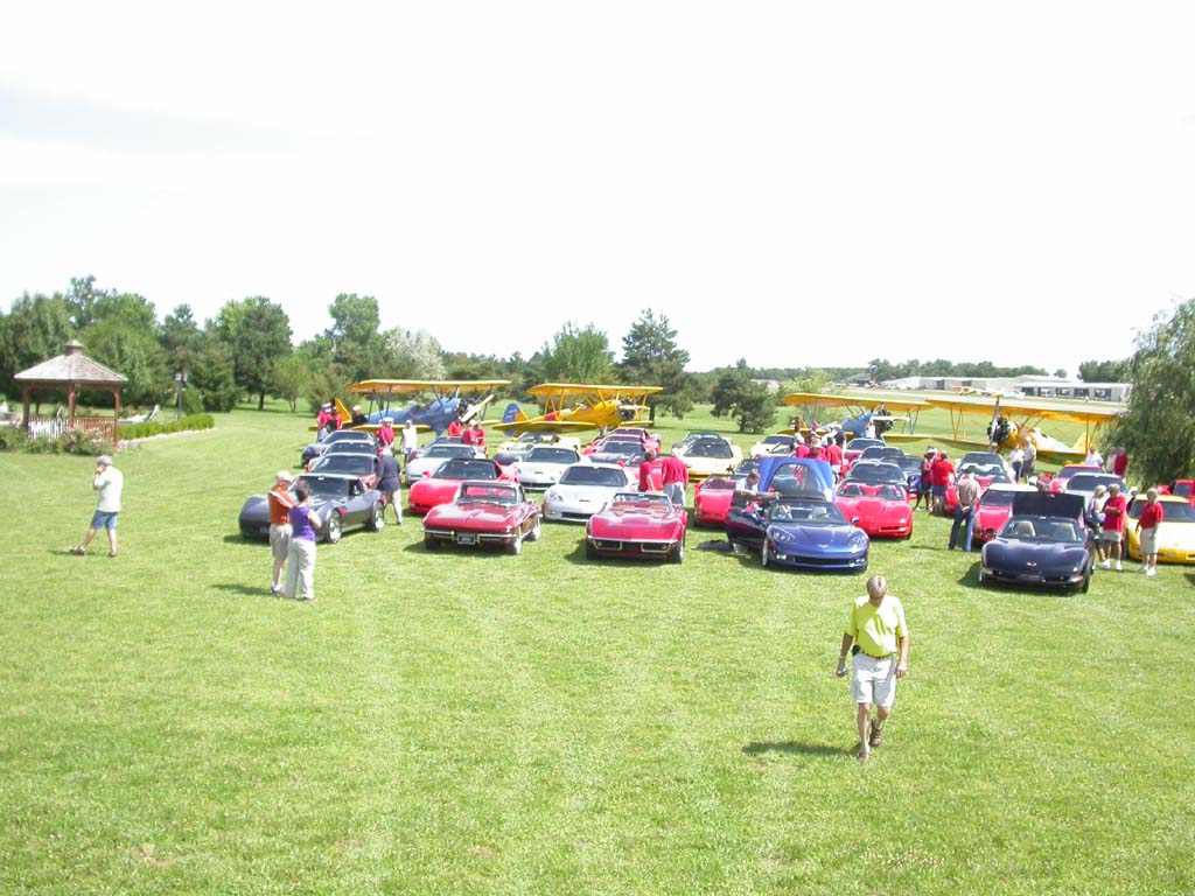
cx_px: 598
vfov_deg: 37.7
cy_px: 448
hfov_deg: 49.0
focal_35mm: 38
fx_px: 1312
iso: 100
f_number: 2.6
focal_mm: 7.85
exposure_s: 1/1000
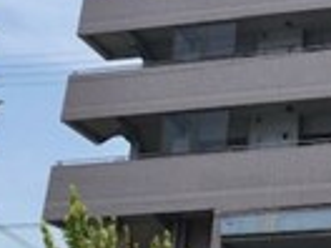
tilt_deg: +29.9
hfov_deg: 22.0
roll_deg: +1.2
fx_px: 813
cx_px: 346
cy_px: 18
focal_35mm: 85
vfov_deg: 17.1
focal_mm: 3.99
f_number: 1.8
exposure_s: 1/4878
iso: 20
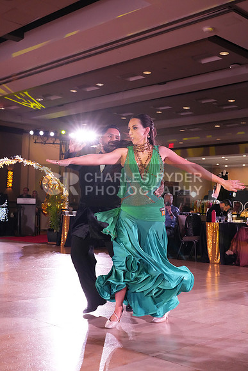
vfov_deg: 45.4
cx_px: 124
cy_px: 186
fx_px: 444
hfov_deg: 31.2
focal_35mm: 43
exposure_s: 1/400
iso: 6400
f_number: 5
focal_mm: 43
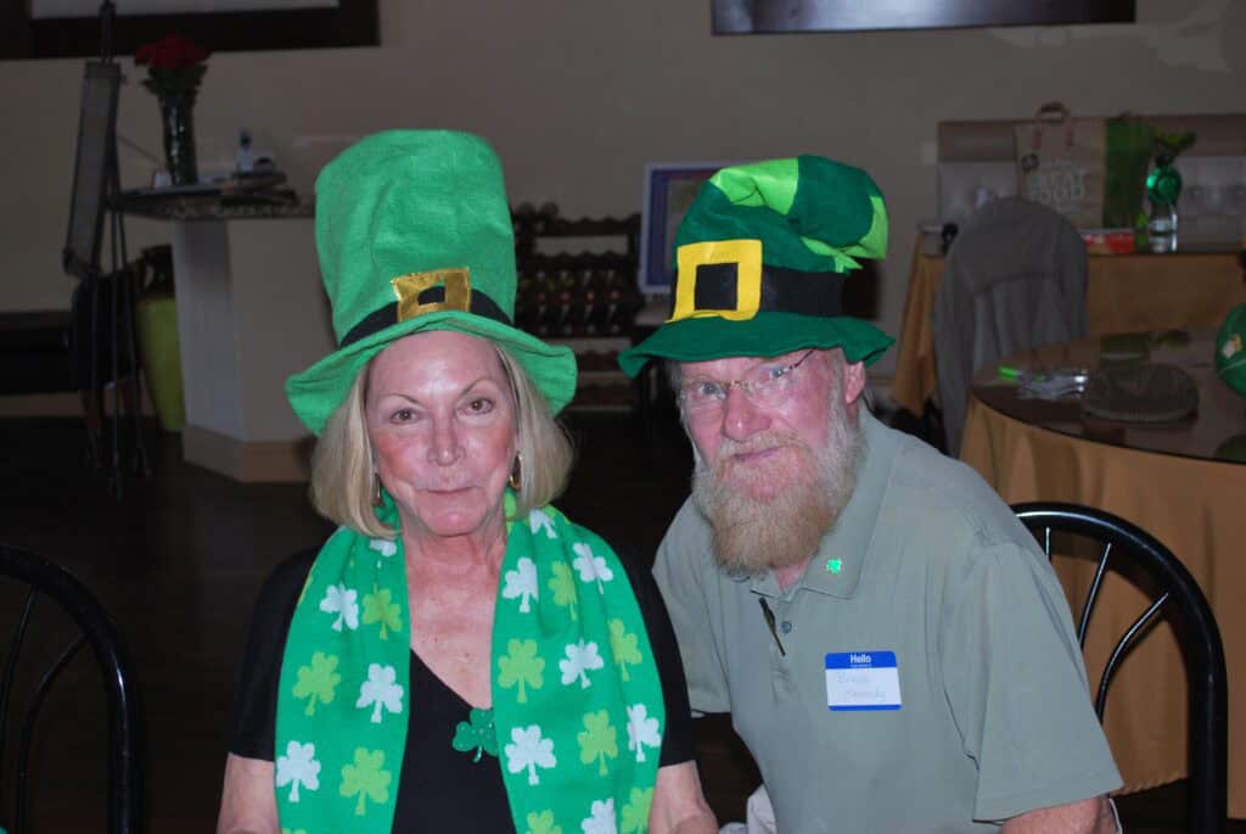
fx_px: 1871
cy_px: 417
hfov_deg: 36.8
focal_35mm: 54
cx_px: 623
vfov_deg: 25.1
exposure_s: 1/60
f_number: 5.3
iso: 200
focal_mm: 36
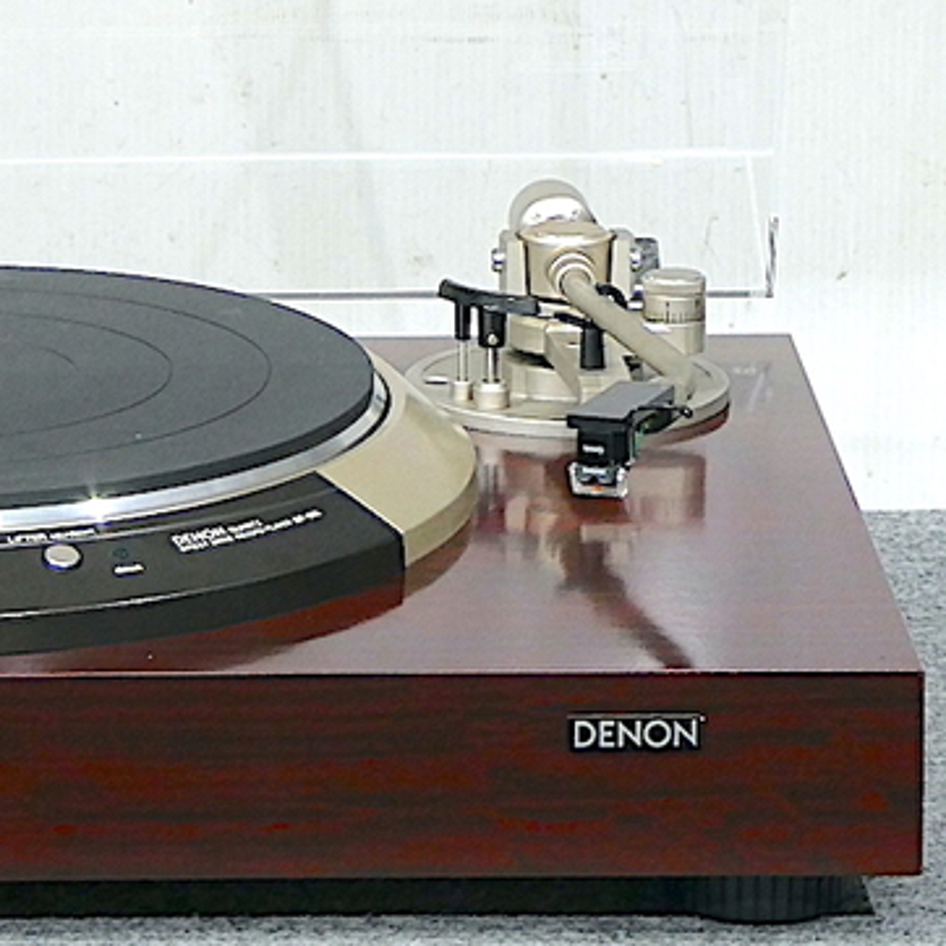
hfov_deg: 8.8
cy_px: 44
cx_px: 97
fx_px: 6091
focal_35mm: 197
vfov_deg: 8.8
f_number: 4.8
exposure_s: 1/13
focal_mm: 15
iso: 200
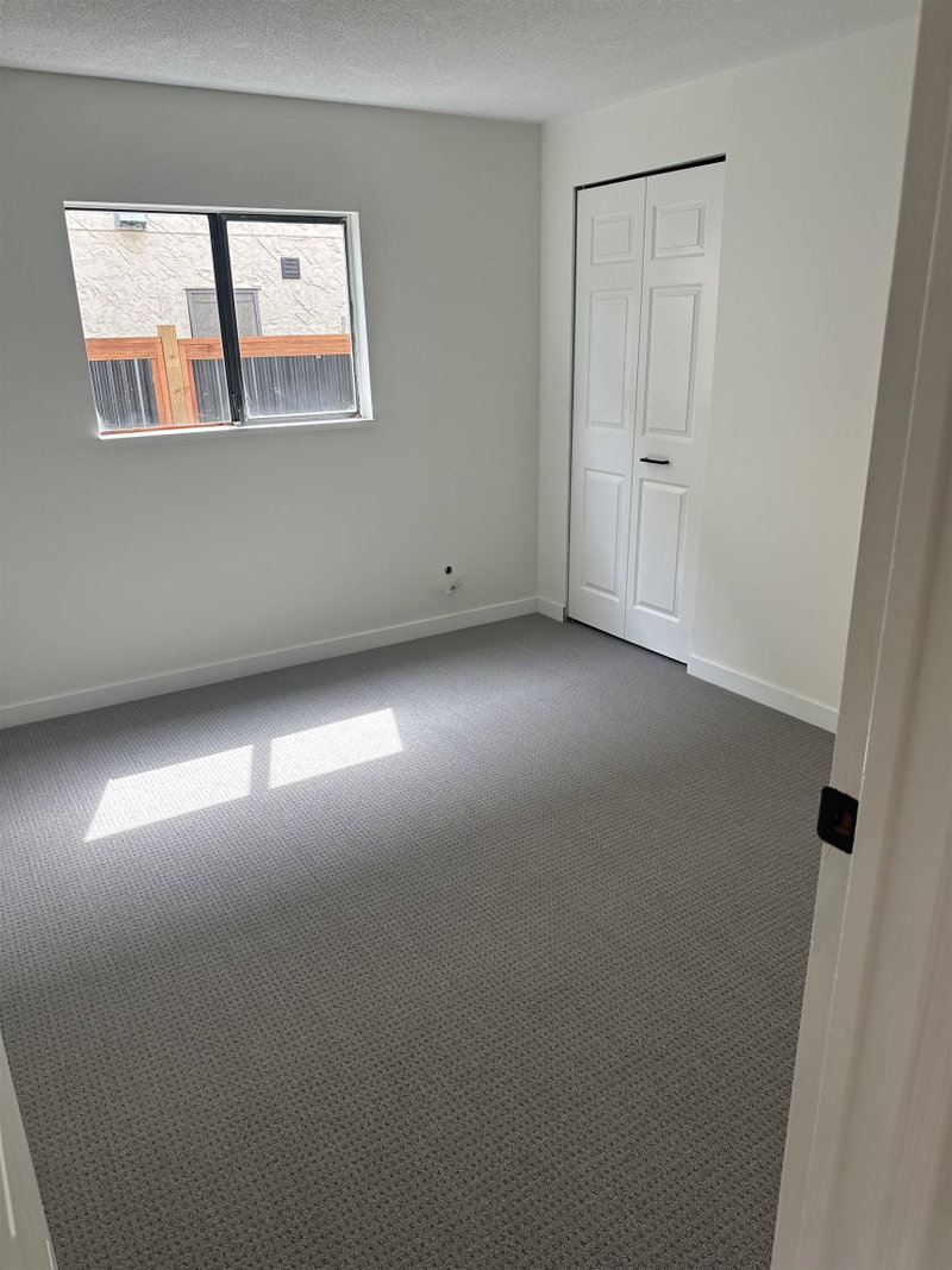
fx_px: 880
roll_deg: +2.9
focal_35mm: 24
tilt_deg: -18.4
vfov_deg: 71.6
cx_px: 476
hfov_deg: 56.8
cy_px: 635
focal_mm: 6.86
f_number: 1.78
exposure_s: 1/166
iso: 80
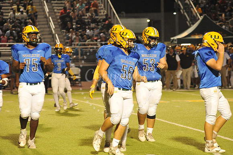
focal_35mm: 200
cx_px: 116
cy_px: 78
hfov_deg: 10.3
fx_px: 1294
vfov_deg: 6.9
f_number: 5.6
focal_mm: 200
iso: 5000
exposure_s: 1/200
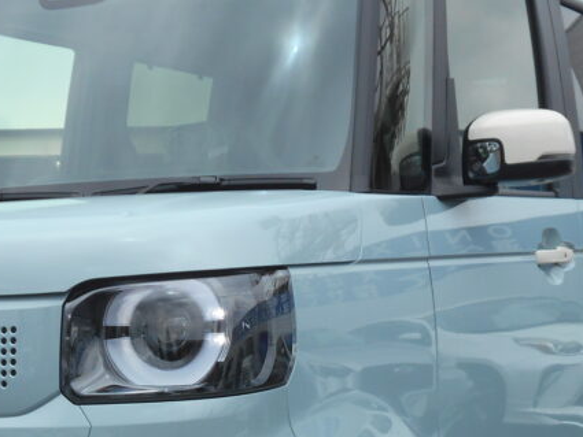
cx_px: 158
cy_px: 362
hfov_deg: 18.4
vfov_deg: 13.9
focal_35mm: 106
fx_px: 1786
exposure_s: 1/640
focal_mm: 7.7
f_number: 4.2
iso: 80
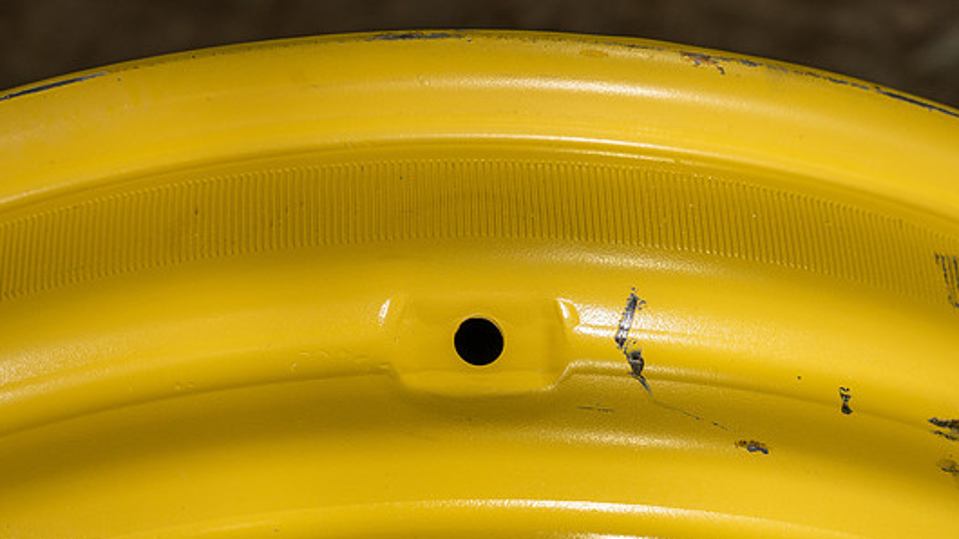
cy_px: 336
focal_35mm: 78
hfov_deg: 27.2
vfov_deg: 15.5
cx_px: 476
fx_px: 1983
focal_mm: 68
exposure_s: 1/100
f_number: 5.6
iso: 500
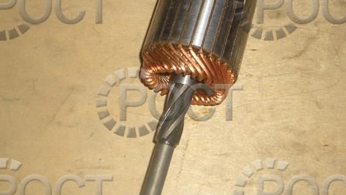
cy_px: 99
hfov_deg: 33.8
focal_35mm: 62
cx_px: 172
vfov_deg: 19.4
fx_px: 569
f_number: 2.6
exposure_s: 1/60
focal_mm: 5.8
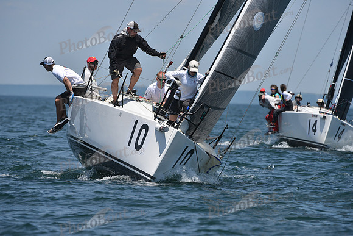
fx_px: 3923
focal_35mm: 400
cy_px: 118
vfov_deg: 3.4
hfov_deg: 5.2
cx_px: 176
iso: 320
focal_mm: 400
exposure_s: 1/1600
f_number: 8
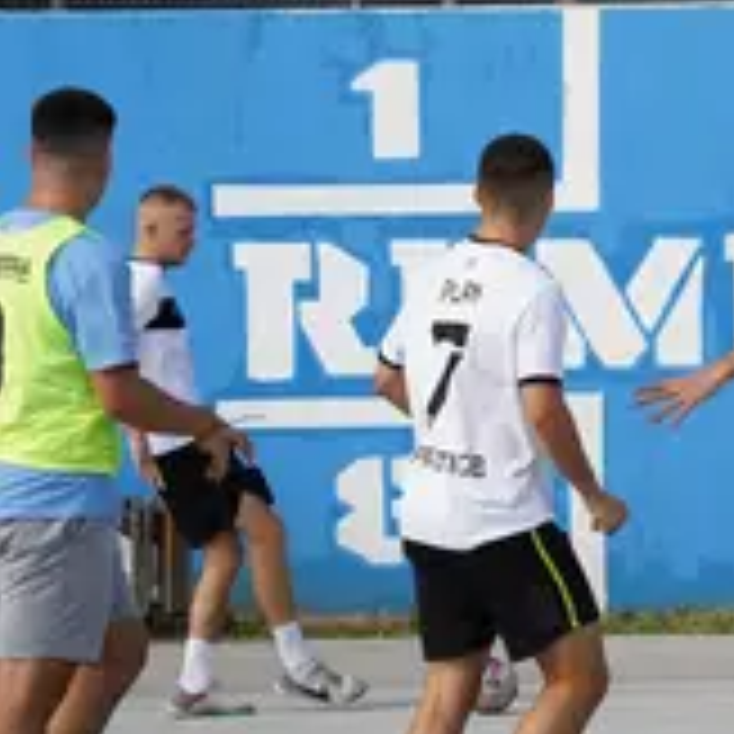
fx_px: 6165
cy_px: 171
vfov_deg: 6.8
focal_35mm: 257
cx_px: 716
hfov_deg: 6.8
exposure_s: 1/1000
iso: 500
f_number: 4.5
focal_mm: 103
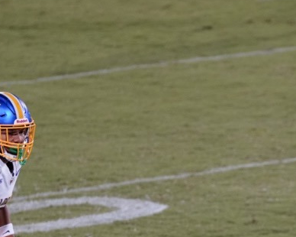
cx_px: 275
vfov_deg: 2.4
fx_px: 5656
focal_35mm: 646
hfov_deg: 3.0
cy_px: 213
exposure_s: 1/1000
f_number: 2.8
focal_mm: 165
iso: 2500
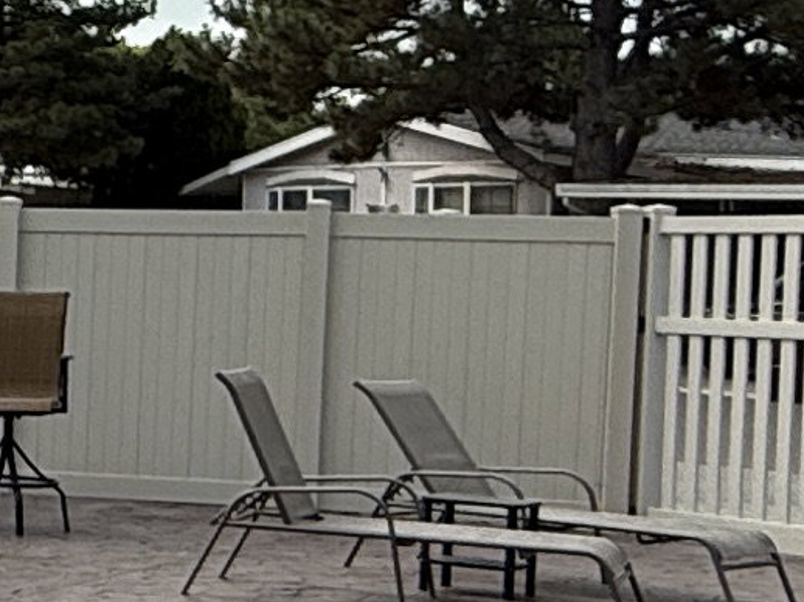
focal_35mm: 109
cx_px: -697
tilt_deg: -3.5
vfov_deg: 13.6
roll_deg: -1.1
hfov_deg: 15.3
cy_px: 349
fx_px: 2530
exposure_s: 1/1339
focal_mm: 2.22
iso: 50
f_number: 2.2
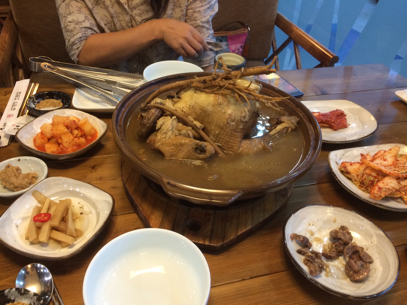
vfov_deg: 48.2
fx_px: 341
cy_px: 152
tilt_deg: -39.3
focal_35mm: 29
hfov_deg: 61.7
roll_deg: -3.5
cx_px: 204
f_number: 2.2
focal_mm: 4.15
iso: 160
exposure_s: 1/30
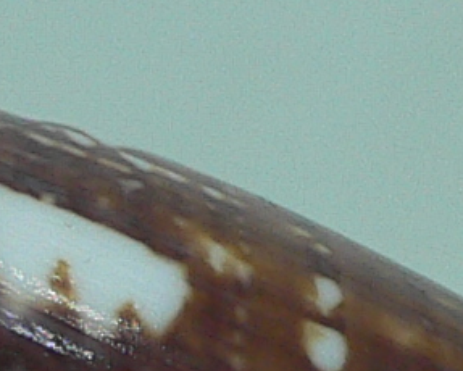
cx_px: 353
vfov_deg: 6.3
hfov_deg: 8.0
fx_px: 3291
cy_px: 748
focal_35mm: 240
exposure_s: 1/60
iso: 80
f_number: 2.8
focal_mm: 4.6
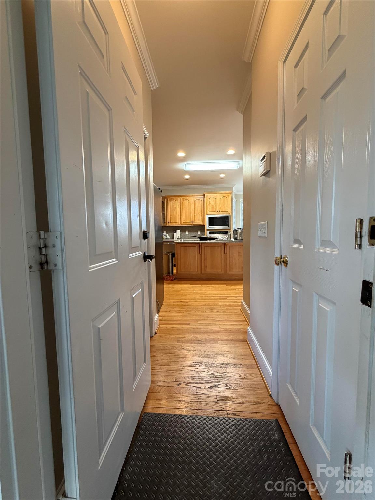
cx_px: 188
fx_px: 202
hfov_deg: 85.7
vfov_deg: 102.1
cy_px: 250
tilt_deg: -4.5
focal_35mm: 14
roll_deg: -0.2
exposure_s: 1/60
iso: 250
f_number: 2.2
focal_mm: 2.22
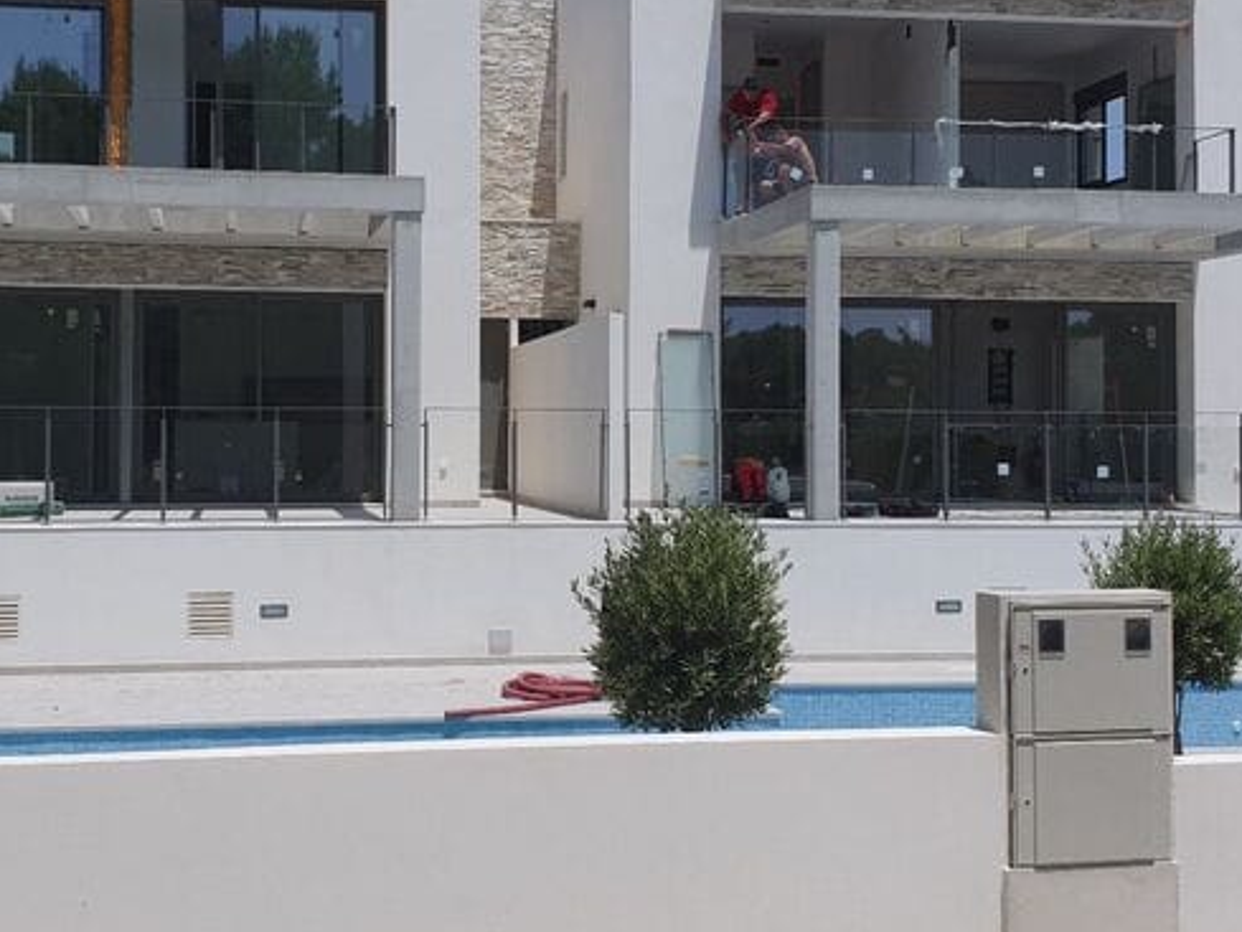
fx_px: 1830
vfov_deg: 28.5
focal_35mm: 51
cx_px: 485
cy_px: 406
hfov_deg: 37.3
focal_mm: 4.32
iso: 50
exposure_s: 1/3401
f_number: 2.4
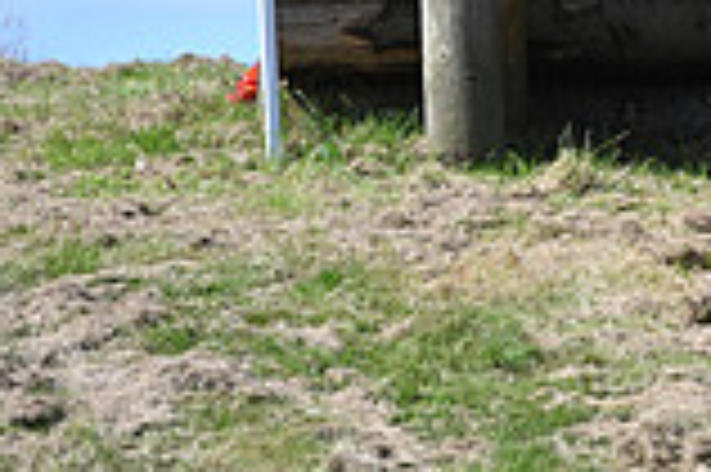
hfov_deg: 2.8
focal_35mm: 734
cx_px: 1292
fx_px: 14481
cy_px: -326
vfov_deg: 1.9
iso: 220
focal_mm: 200
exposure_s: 1/1250
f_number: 4.5
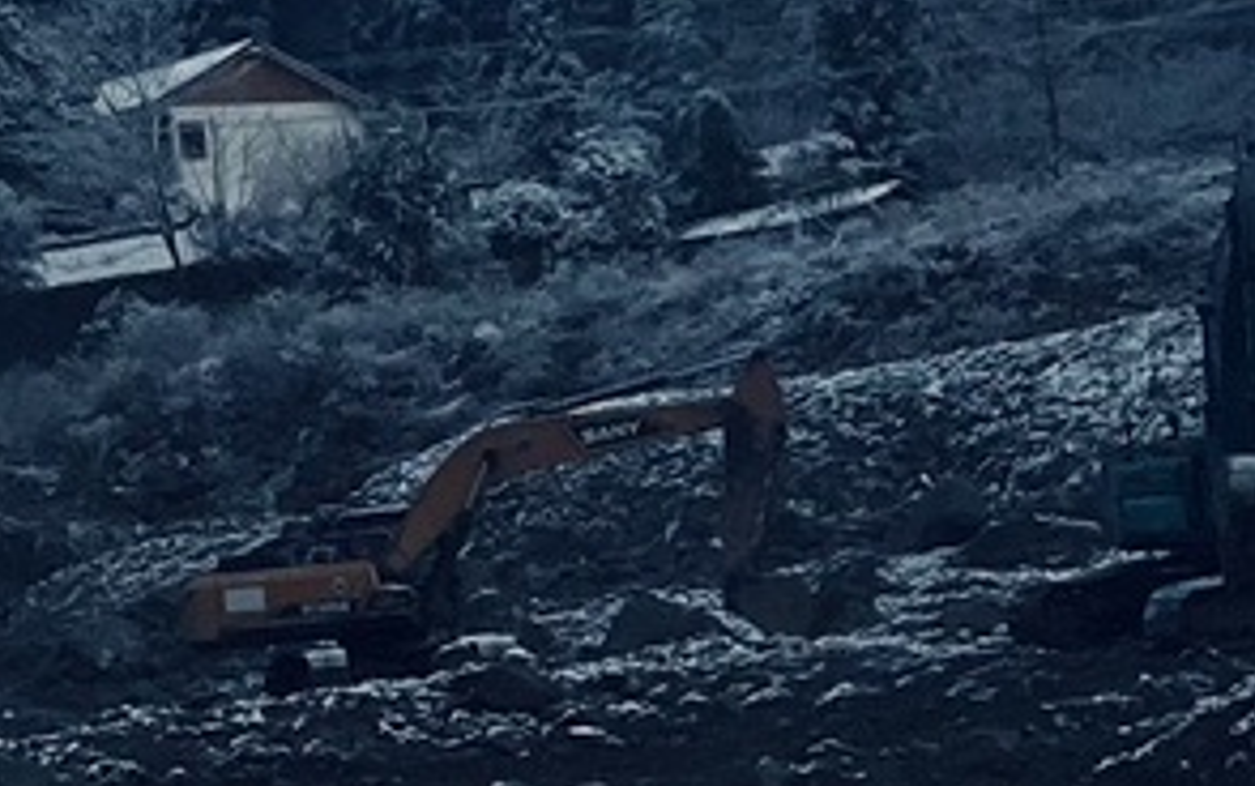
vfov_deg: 6.5
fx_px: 6912
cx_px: -196
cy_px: 124
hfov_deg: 10.2
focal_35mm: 202
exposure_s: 1/1230
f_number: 1.8
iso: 20
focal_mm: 3.99
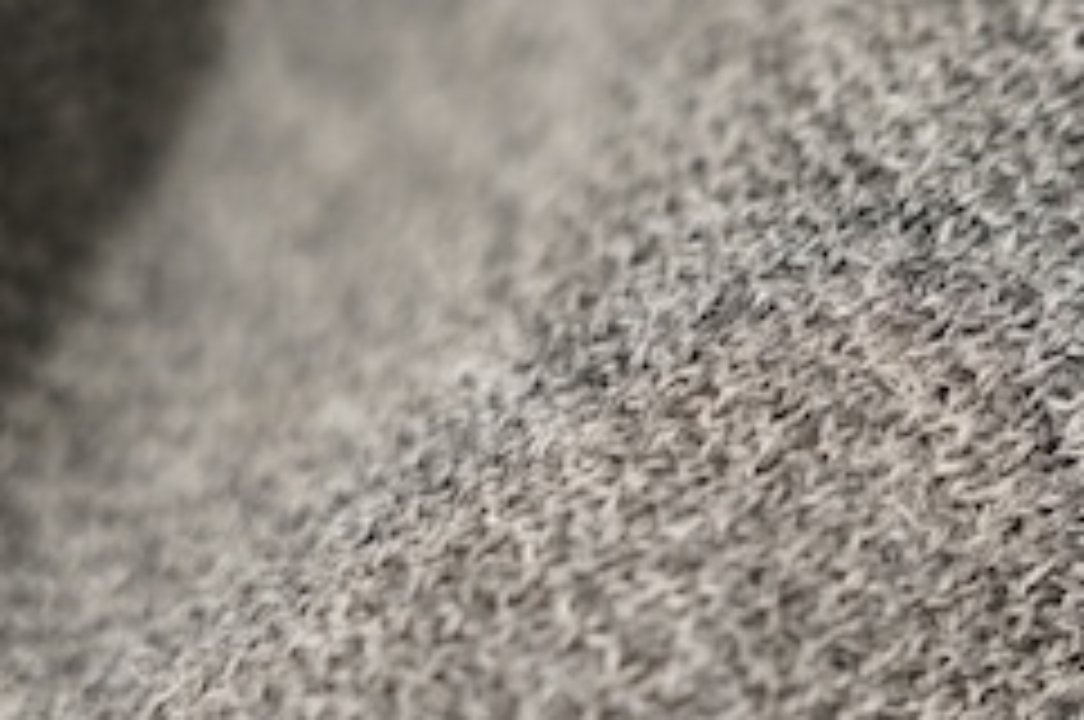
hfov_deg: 7.9
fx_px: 7878
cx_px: 814
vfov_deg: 5.2
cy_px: 497
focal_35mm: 262
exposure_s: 1/125
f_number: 4
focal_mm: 105
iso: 2000
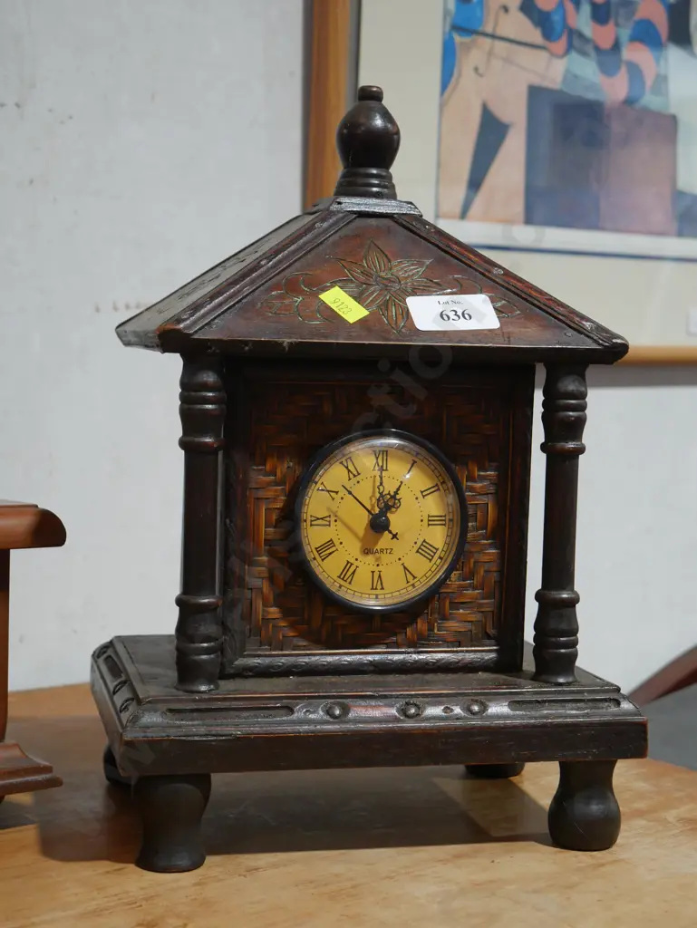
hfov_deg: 24.4
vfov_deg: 32.2
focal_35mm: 60
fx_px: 1609
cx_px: 348
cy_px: 464
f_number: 5.4
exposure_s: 1/60
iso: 800
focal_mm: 30
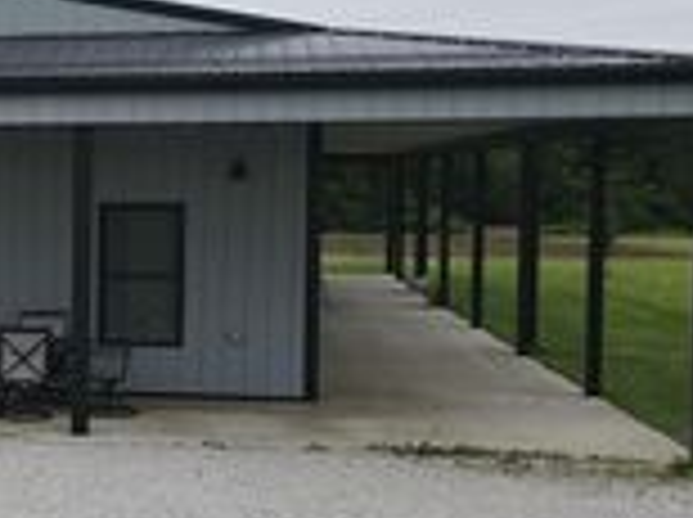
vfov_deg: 18.8
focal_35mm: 78
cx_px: -256
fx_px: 1559
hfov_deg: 22.0
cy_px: 313
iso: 110
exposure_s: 1/200
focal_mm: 4.5
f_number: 2.8
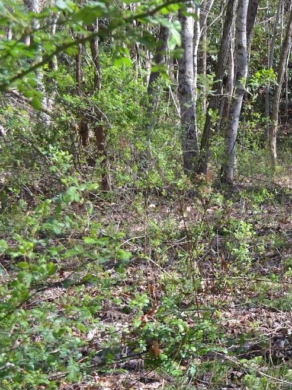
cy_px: 203
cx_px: 518
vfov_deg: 24.7
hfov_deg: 16.0
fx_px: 888
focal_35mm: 79
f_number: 5.6
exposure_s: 1/125
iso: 125
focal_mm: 20
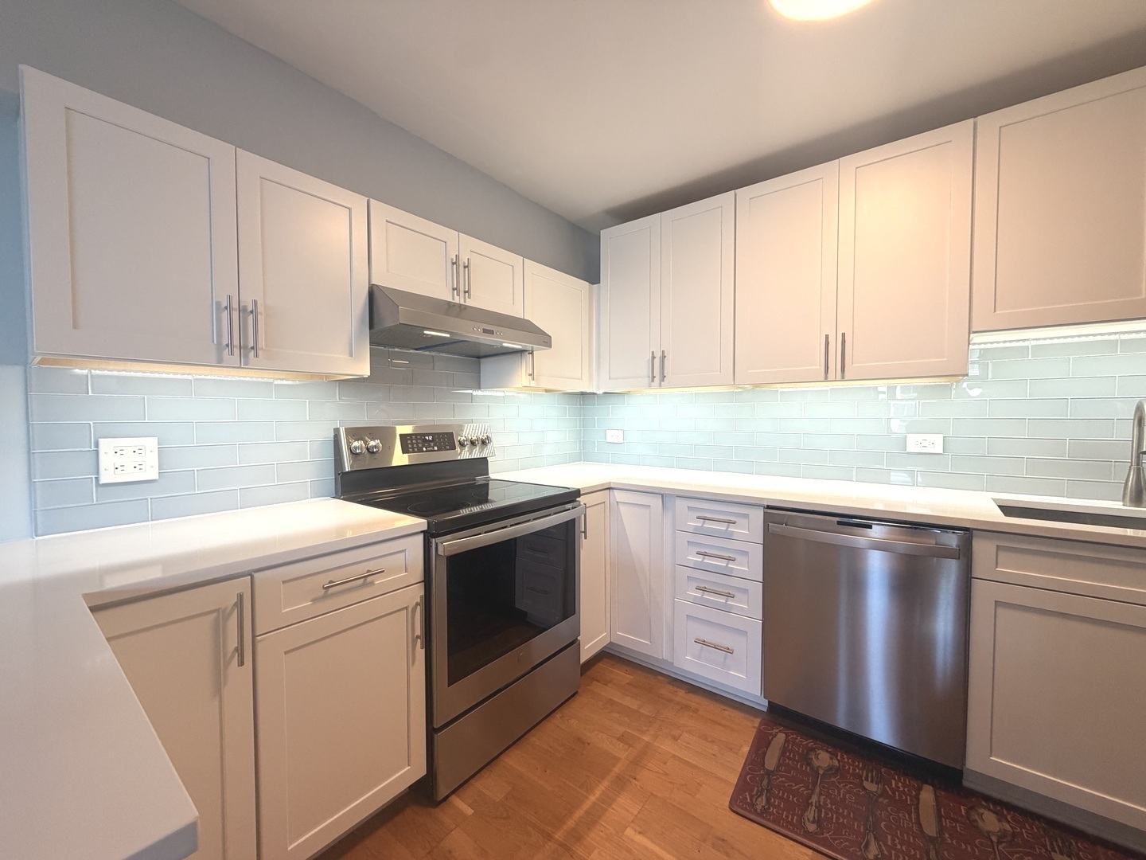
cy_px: 430
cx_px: 573
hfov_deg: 102.1
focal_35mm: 14
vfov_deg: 85.7
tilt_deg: -1.7
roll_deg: +0.7
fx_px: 463
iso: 200
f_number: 2.2
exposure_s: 1/101
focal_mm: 2.22
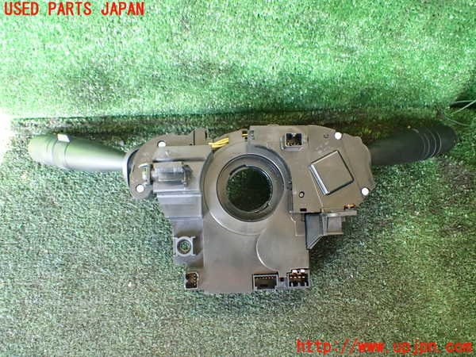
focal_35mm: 30
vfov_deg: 46.8
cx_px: 238
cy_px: 178
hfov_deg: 60.0
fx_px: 413
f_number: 2.3
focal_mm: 5.4
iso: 800
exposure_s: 1/80
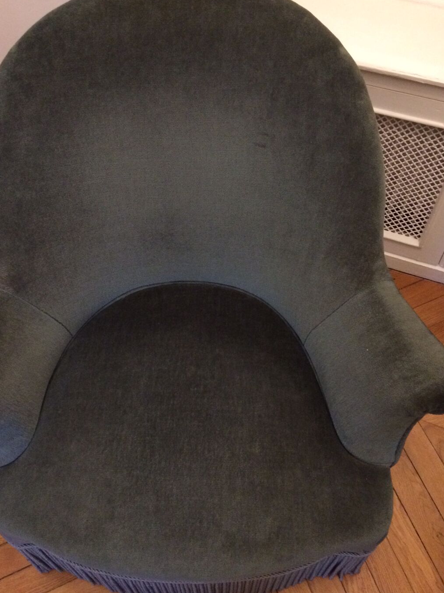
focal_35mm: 35
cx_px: 184
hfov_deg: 40.6
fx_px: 599
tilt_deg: -56.2
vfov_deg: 52.6
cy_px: 297
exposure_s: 1/17
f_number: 2.2
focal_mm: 4.15
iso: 400
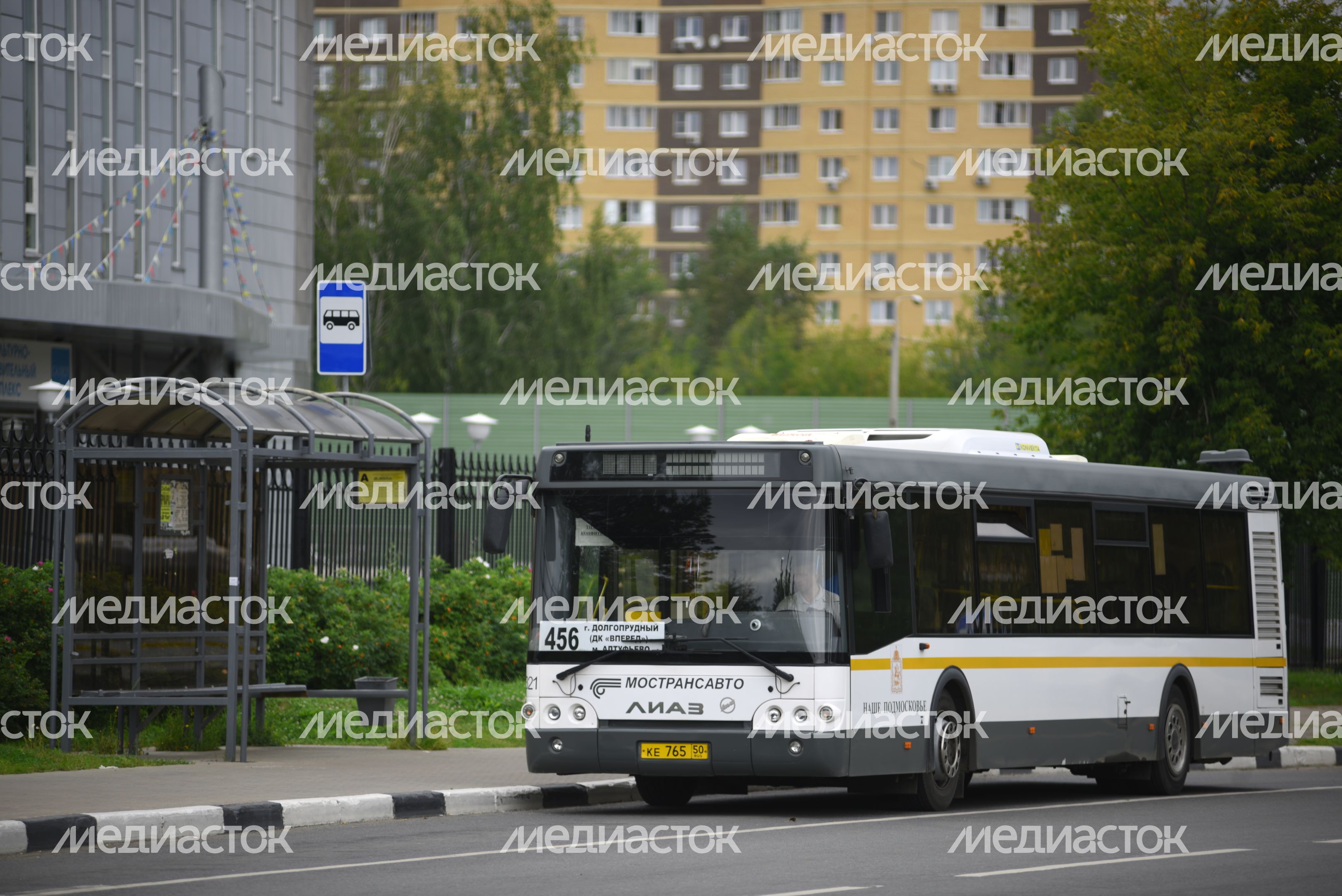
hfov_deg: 11.1
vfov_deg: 7.4
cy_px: 448
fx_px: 6898
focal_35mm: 185
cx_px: 671
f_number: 2.8
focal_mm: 185
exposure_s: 1/250
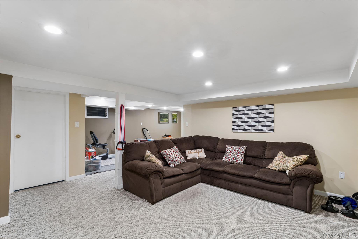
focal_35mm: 17
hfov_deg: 94.0
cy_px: 120
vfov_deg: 71.1
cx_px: 179
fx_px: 167
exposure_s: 1/2
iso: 400
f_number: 13
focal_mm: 16.8
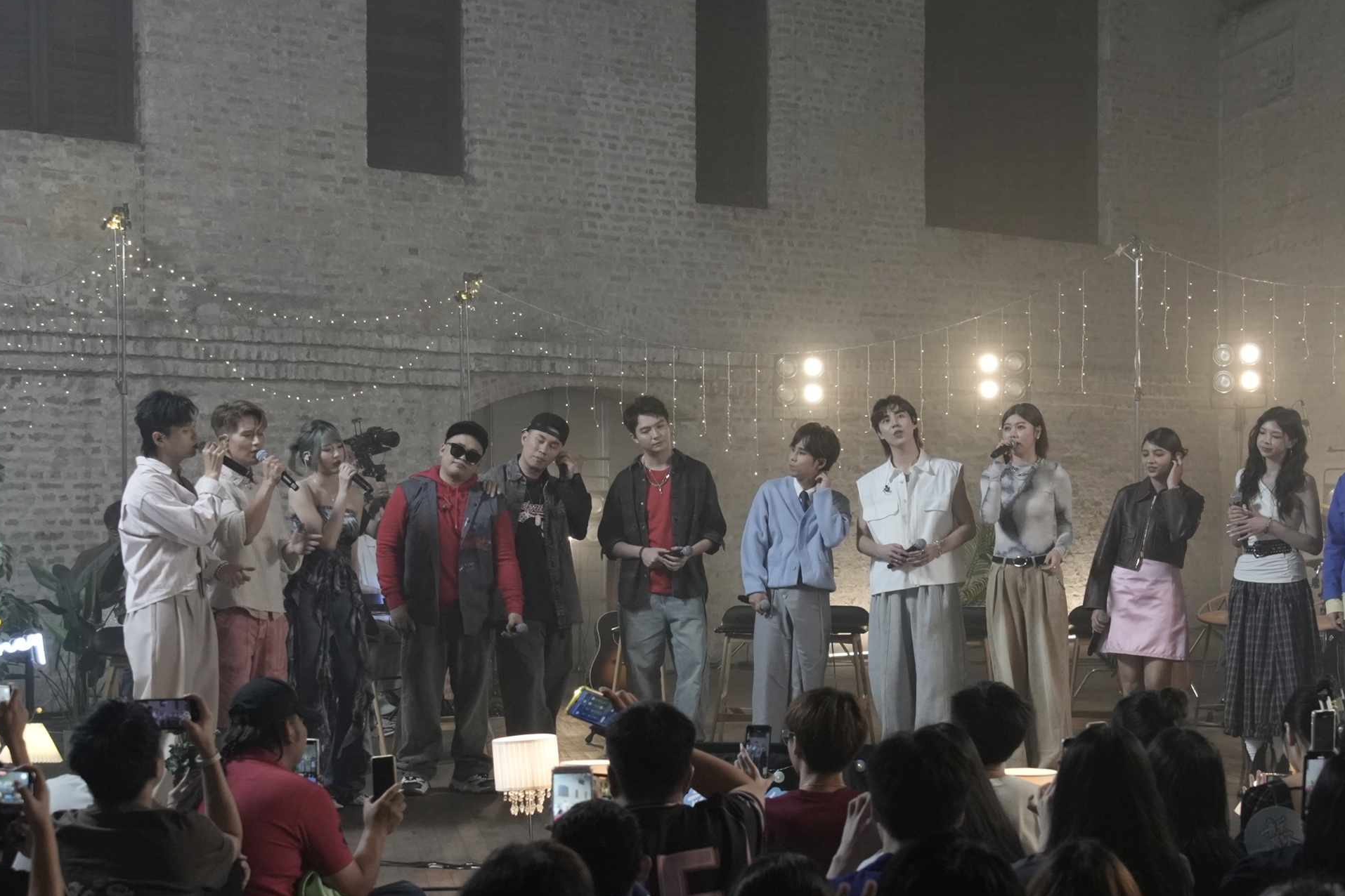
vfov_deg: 20.9
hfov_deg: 30.9
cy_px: 510
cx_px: 746
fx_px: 2428
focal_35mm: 65
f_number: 4.5
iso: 3200
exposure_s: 1/200
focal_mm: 36
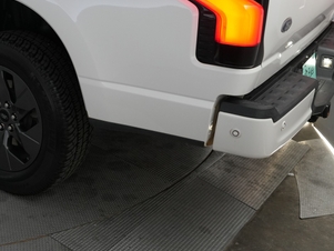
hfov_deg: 35.9
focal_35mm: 49
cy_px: 28
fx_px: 473
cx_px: 17
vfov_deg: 28.6
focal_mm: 24
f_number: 4
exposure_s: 1/160
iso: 1600
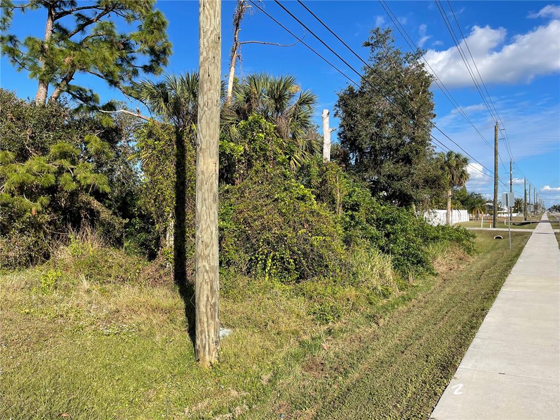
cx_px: 280
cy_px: 210
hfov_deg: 69.4
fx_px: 404
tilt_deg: +0.4
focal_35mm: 25
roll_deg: +1.6
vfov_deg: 54.9
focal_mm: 5.1
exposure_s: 1/2717
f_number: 1.6
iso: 32
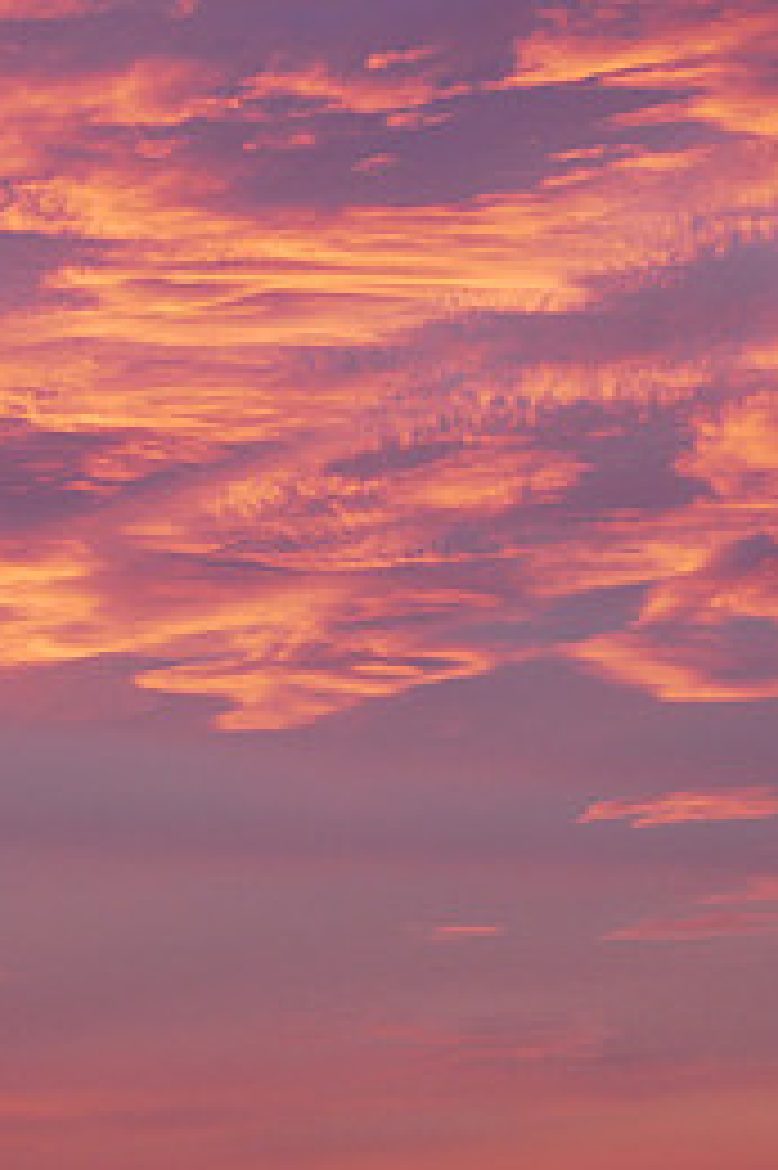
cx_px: 144
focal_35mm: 209
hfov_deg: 6.6
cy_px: 799
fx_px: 6784
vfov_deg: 9.8
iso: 160
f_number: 1.8
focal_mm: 45
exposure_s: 1/100
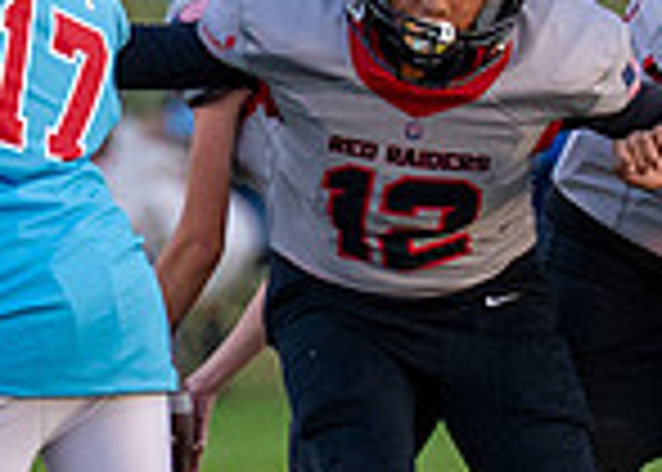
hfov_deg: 1.1
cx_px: 28
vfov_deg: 0.8
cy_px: 340
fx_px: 35365
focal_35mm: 1881
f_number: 2.8
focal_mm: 200
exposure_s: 1/1600
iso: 1000
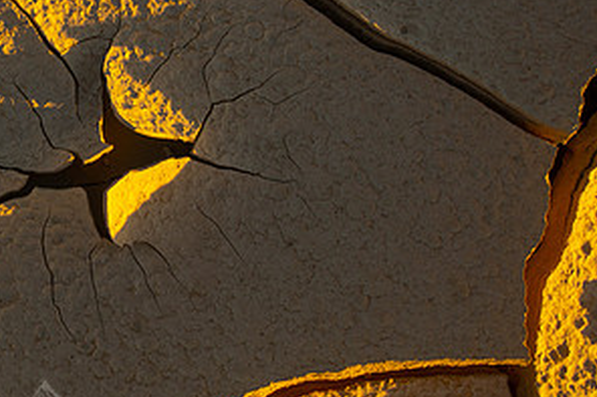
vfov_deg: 28.4
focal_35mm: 47
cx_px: 42
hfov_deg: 38.6
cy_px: 122
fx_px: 779
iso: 200
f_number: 14
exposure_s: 1/80
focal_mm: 24
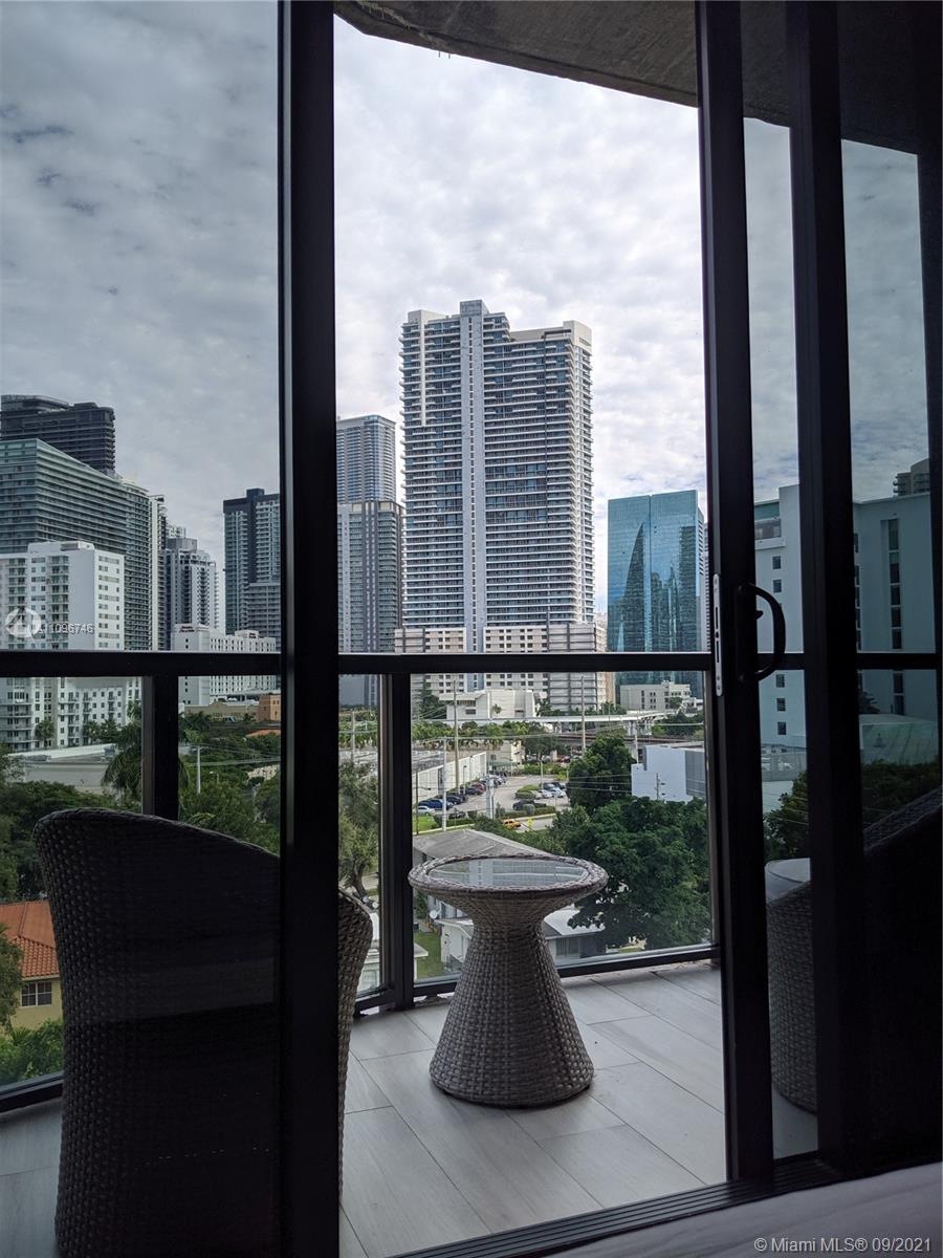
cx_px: 472
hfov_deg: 51.4
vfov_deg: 65.3
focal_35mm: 27
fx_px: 981
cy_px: 629
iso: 68
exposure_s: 1/3356
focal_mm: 4.44
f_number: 1.8
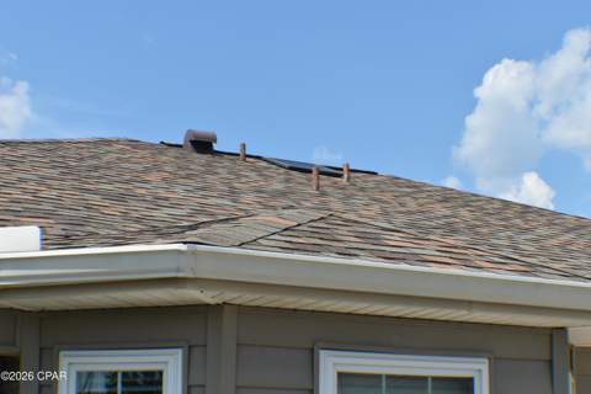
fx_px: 1354
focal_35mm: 82
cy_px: 197
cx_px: 296
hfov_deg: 24.6
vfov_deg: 16.6
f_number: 10
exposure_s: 1/400
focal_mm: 55
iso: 200
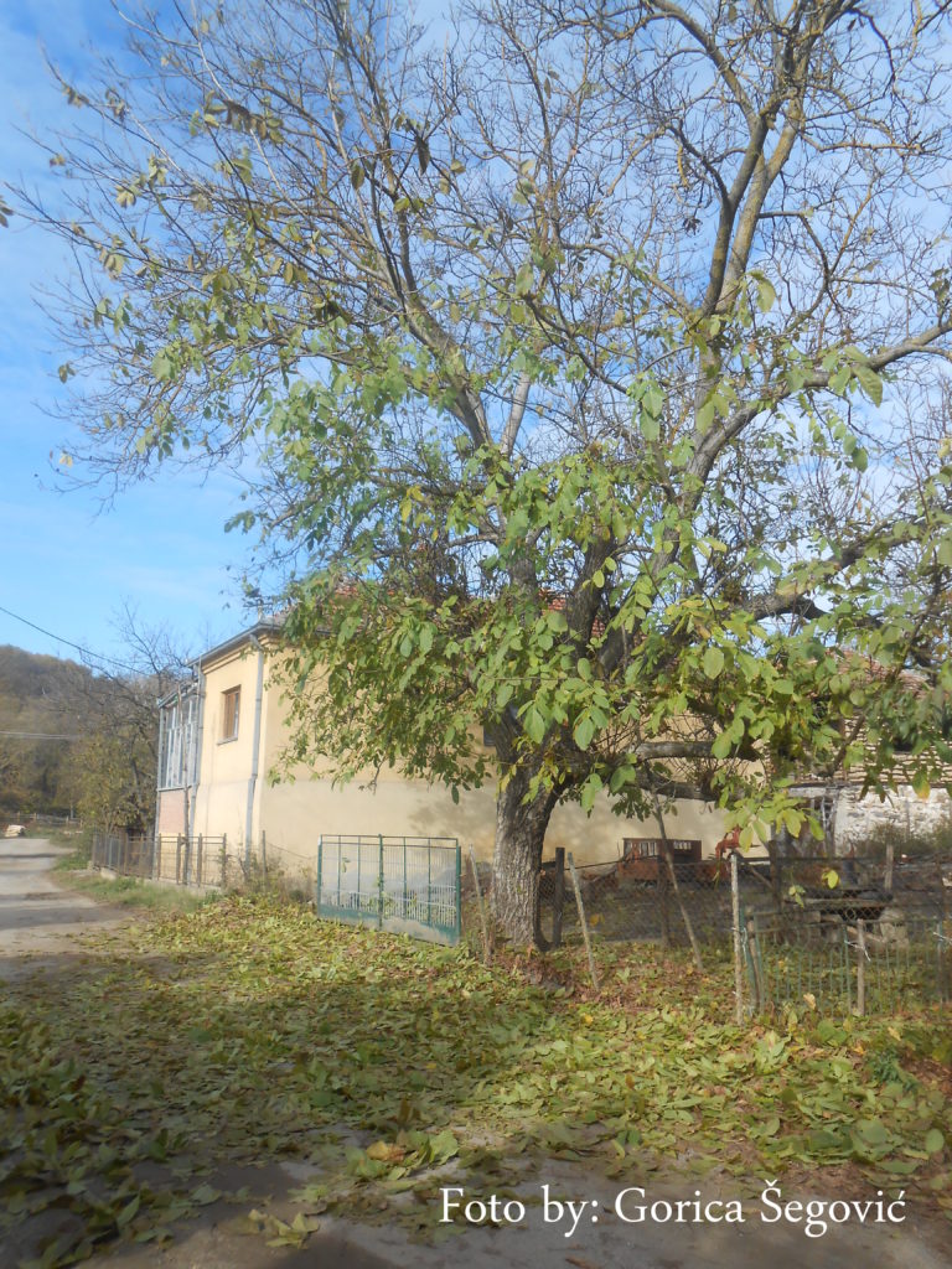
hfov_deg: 53.1
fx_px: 953
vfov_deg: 67.3
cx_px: 476
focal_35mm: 26
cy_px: 634
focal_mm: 4.6
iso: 80
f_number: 3.5
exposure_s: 1/400
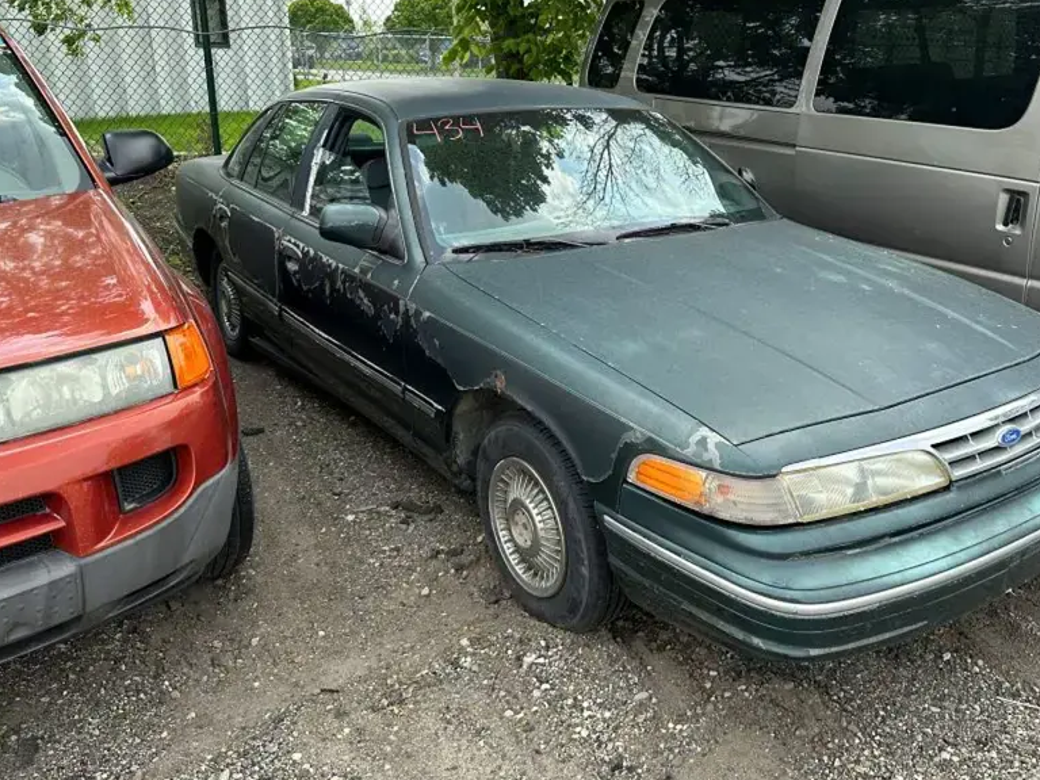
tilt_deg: -14.7
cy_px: 362
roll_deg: -0.5
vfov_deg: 46.8
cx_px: 599
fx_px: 901
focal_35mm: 30
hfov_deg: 59.7
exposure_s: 1/1256
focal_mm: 6.86
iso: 80
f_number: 1.78
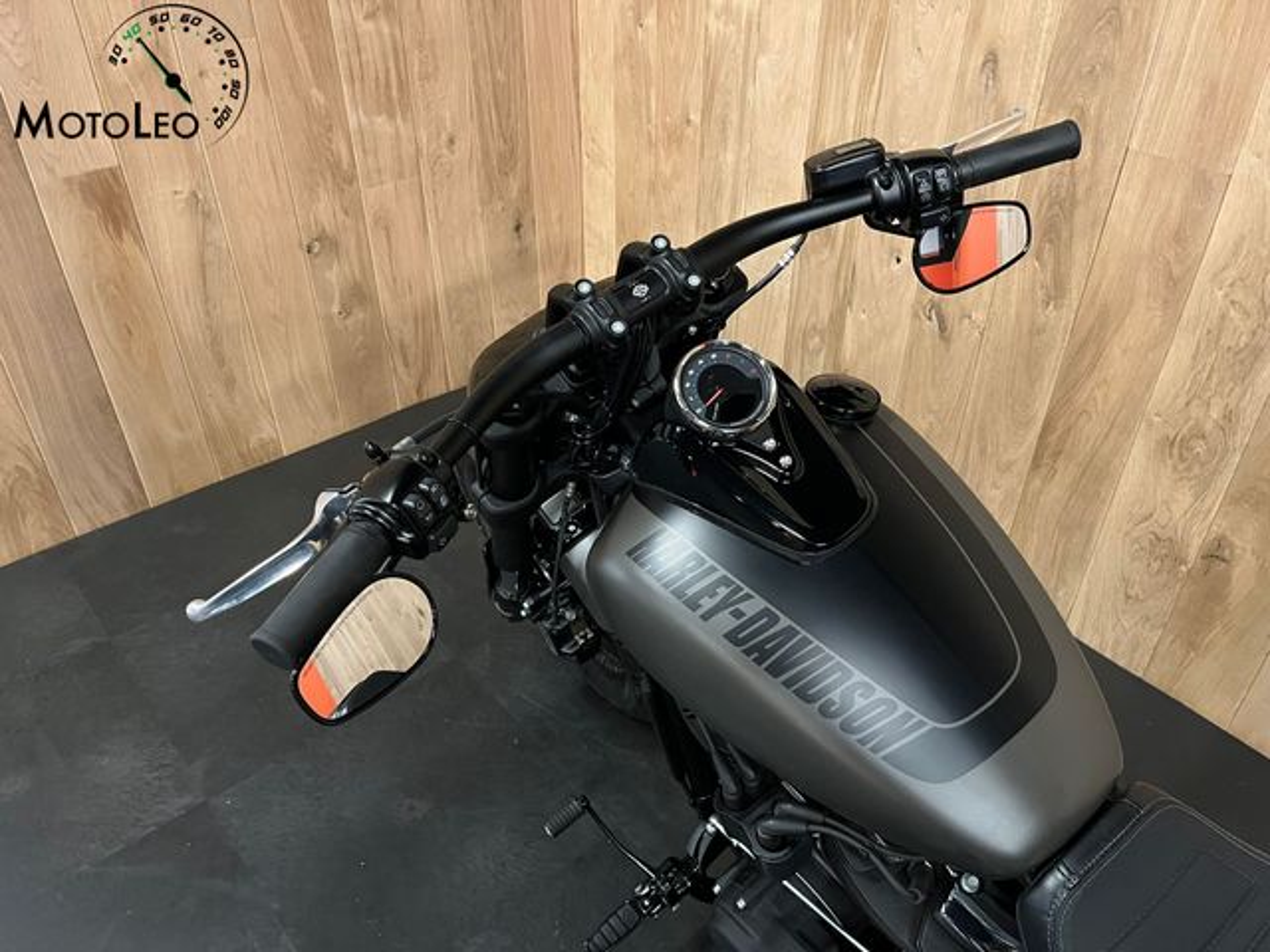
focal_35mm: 26
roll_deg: -0.6
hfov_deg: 67.3
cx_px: 635
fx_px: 954
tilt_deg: -36.0
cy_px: 476
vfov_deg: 53.1
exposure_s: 1/25
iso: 500
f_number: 1.6
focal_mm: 5.1
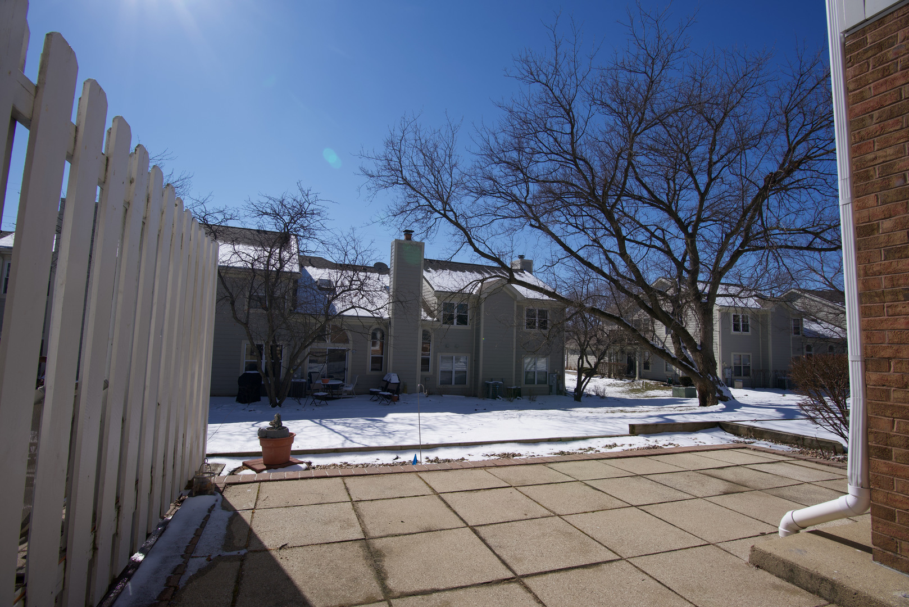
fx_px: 429
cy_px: 304
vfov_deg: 70.5
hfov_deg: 93.3
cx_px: 454
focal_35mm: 17
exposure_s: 1/640
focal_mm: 17
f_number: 13
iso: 200
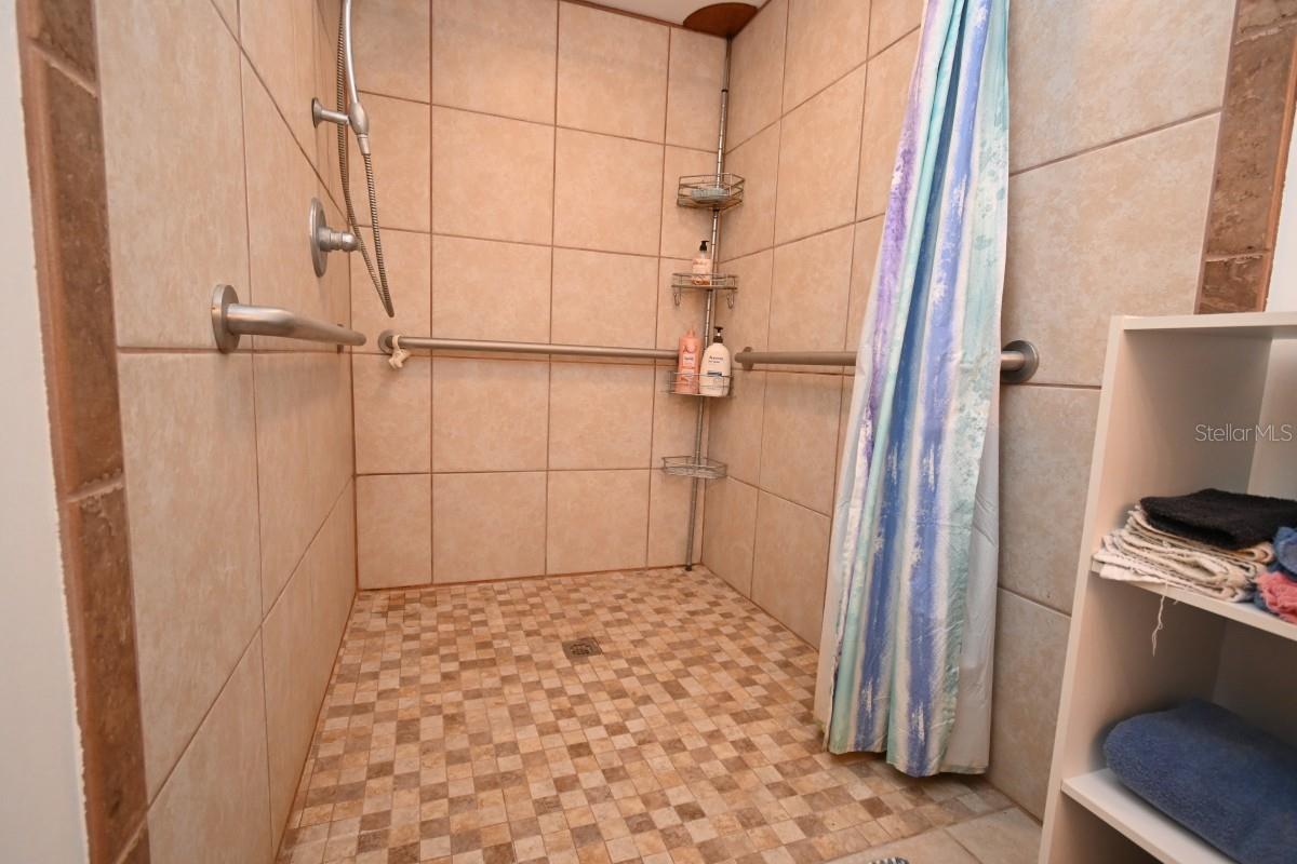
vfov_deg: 72.1
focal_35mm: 16
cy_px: 432
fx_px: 594
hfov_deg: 95.0
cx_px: 648
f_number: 4.8
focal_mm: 11
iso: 1600
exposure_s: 1/60
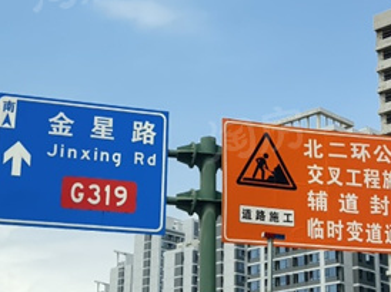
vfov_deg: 17.5
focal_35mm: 84
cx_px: 255
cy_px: 134
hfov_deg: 23.2
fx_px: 948
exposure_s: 1/10753
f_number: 1.75
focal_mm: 8.67
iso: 384
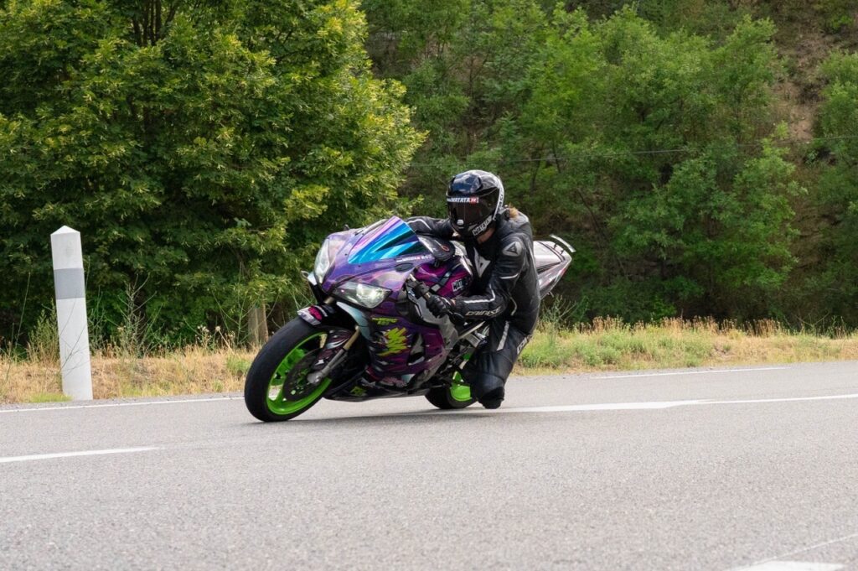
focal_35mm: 35
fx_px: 833
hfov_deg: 54.5
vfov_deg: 37.8
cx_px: 429
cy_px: 286
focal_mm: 35
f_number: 4
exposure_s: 1/3200
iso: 1000
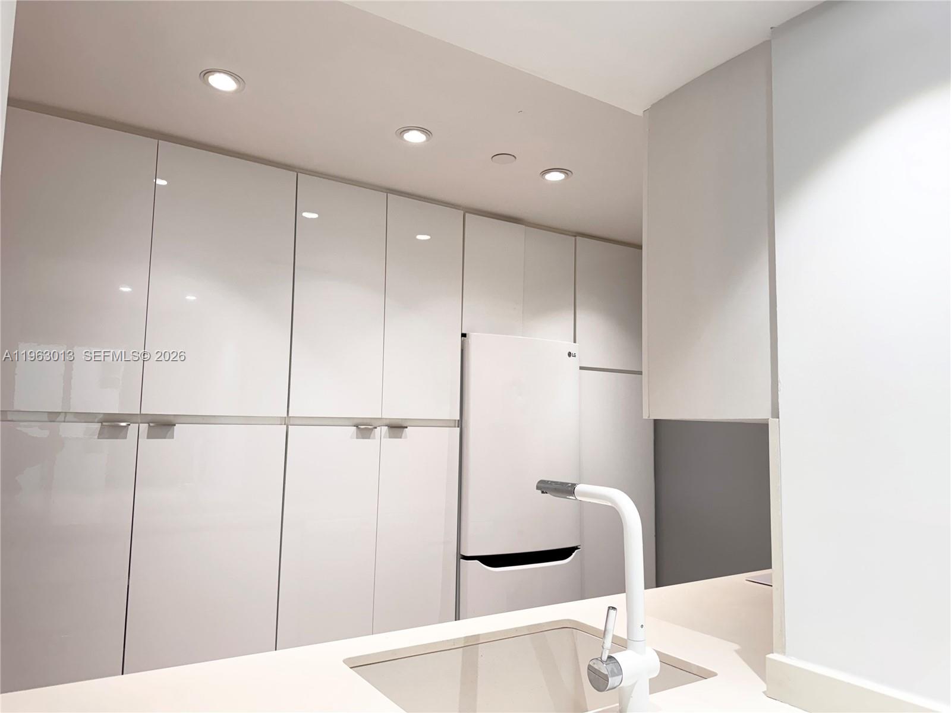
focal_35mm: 24
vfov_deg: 56.8
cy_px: 356
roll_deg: -1.0
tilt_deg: +5.3
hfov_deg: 71.6
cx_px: 476
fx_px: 659
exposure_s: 1/120
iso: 100
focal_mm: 6.76
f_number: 1.78
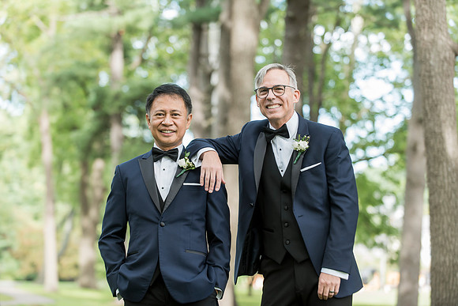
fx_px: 1400
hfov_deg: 18.6
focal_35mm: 110
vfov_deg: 12.5
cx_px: 229
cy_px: 153
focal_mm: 110
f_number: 3.5
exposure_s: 1/250
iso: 400
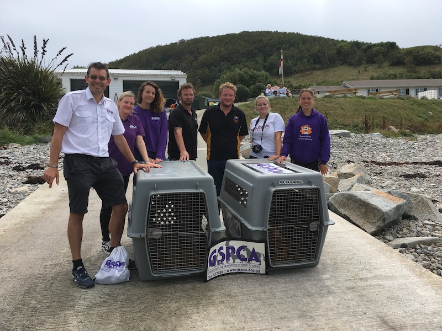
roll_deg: +0.9
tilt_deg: -0.5
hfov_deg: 61.7
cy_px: 166
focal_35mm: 29
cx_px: 221
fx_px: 370
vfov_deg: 48.2
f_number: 2.2
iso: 25
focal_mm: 4.15
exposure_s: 1/1451
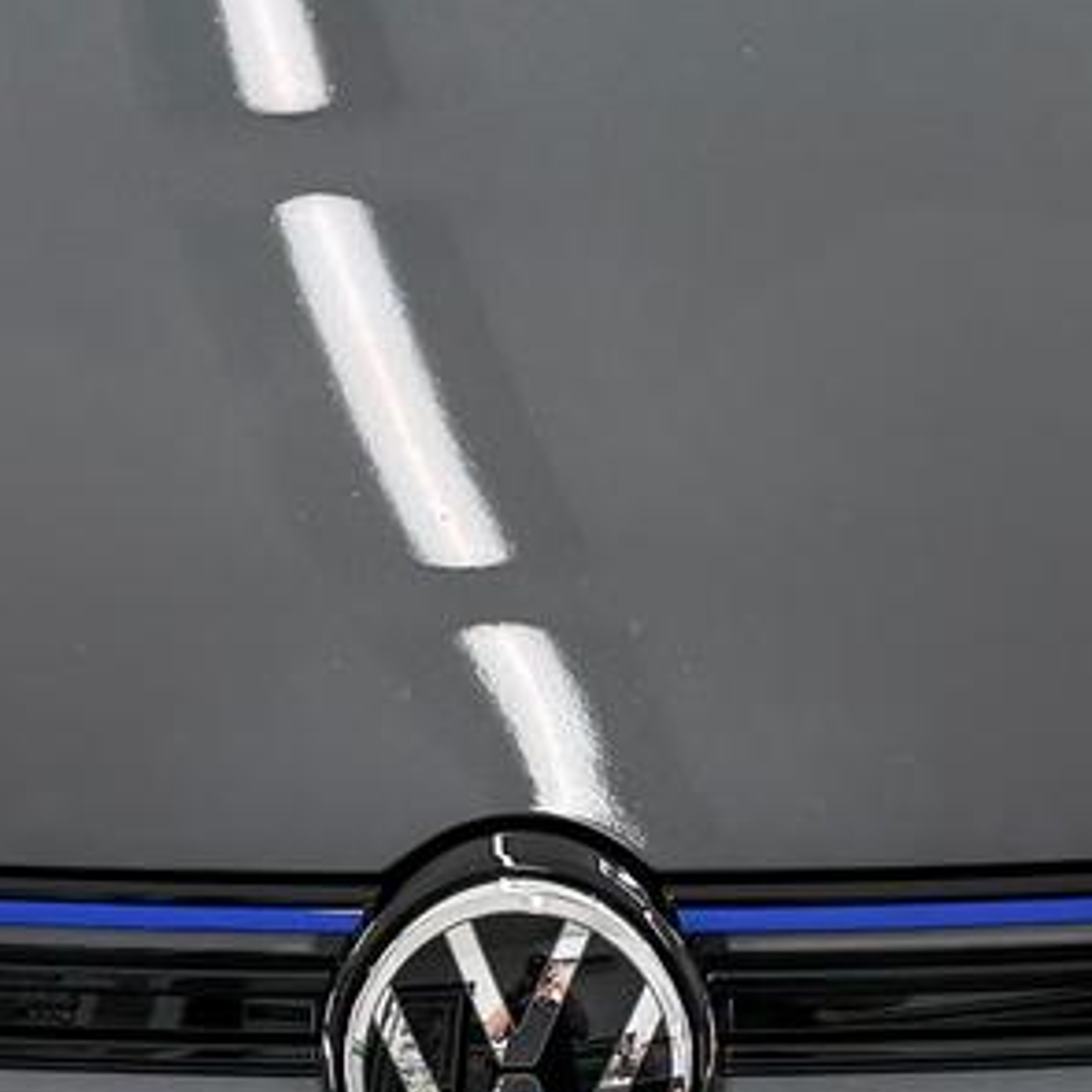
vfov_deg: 18.8
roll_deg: +0.0
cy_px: 348
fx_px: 3284
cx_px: 648
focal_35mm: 92
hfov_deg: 18.9
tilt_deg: -25.4
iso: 100
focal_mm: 6.76
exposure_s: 1/124
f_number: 1.78
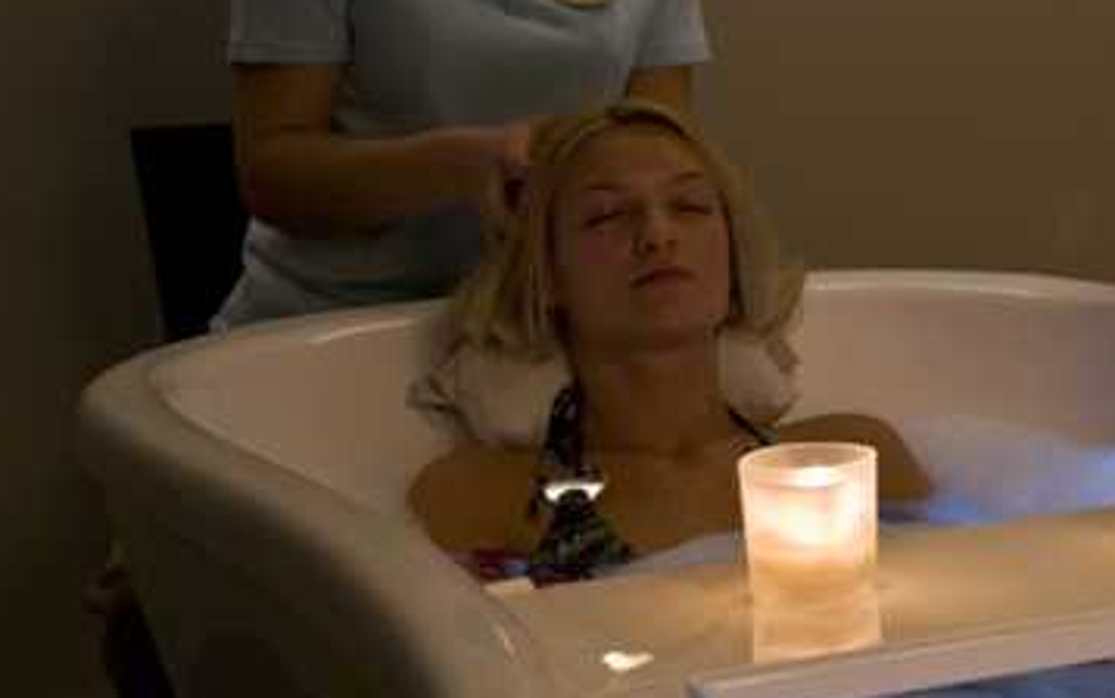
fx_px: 2705
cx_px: 1127
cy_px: 302
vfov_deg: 14.7
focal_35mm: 89
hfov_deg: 22.4
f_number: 3.3
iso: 400
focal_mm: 26
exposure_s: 1/20
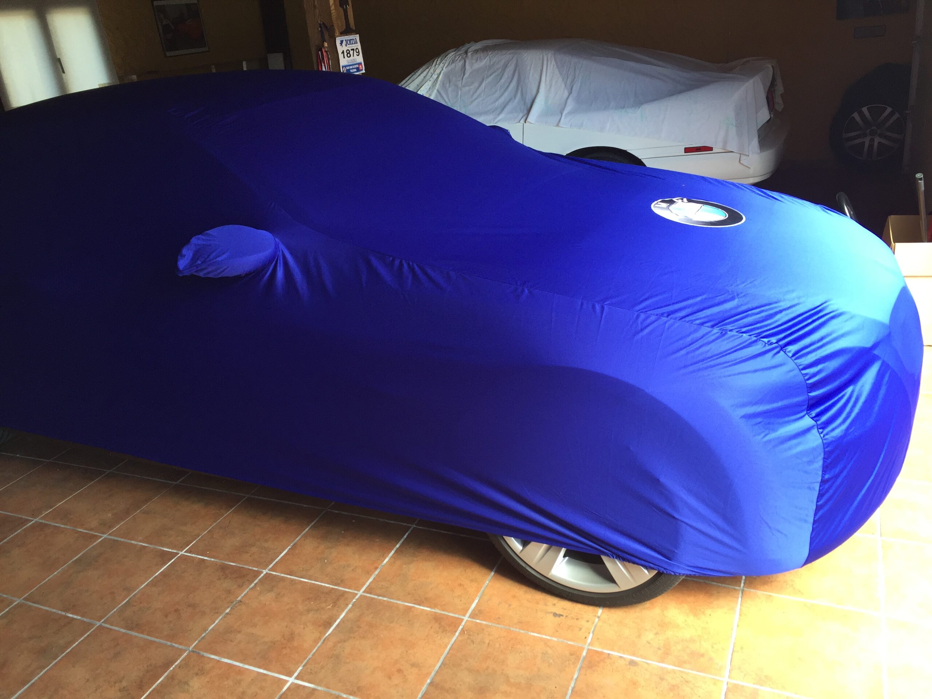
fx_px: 781
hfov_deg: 61.7
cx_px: 466
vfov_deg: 48.2
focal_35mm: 29
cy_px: 350
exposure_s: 1/100
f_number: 2.2
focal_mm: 4.15
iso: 50
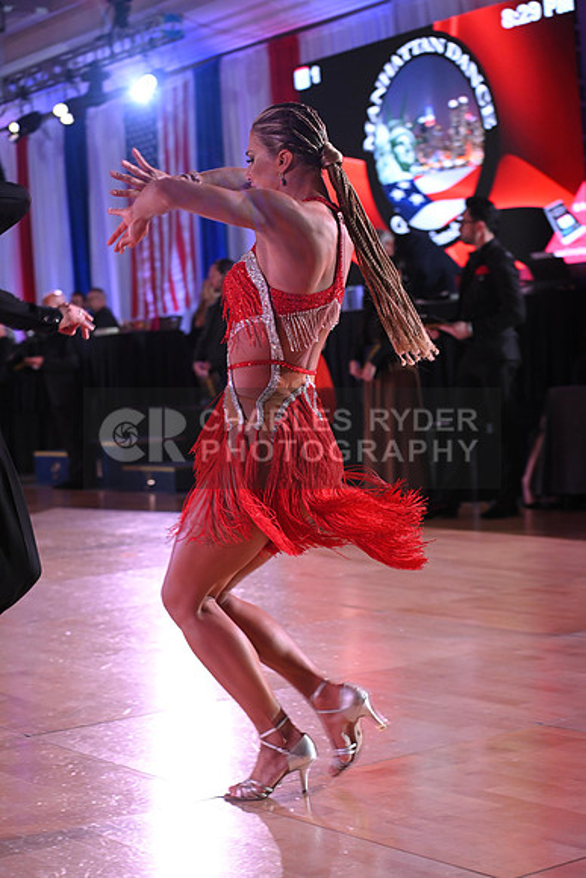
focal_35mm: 70
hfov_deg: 19.5
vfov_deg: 28.8
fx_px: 1708
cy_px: 439
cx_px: 293
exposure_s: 1/250
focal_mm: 70
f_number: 5
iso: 1600
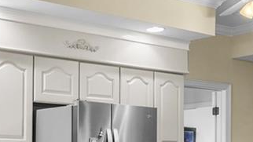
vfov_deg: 15.0
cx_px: 64
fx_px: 523
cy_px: 165
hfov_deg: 26.8
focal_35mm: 78
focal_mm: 10
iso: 100
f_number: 7.1
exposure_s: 1.6
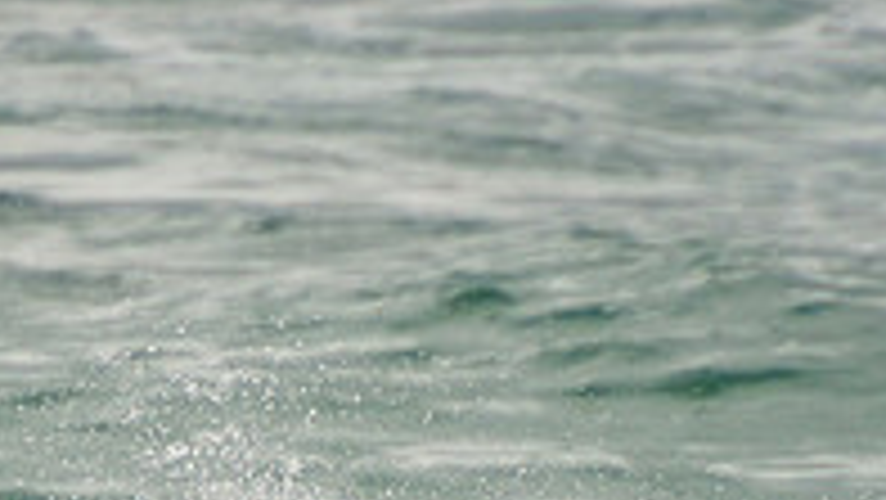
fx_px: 43527
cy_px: 863
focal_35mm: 1852
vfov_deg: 0.7
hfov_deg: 1.2
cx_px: 319
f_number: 5.6
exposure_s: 1/1250
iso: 280
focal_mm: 400
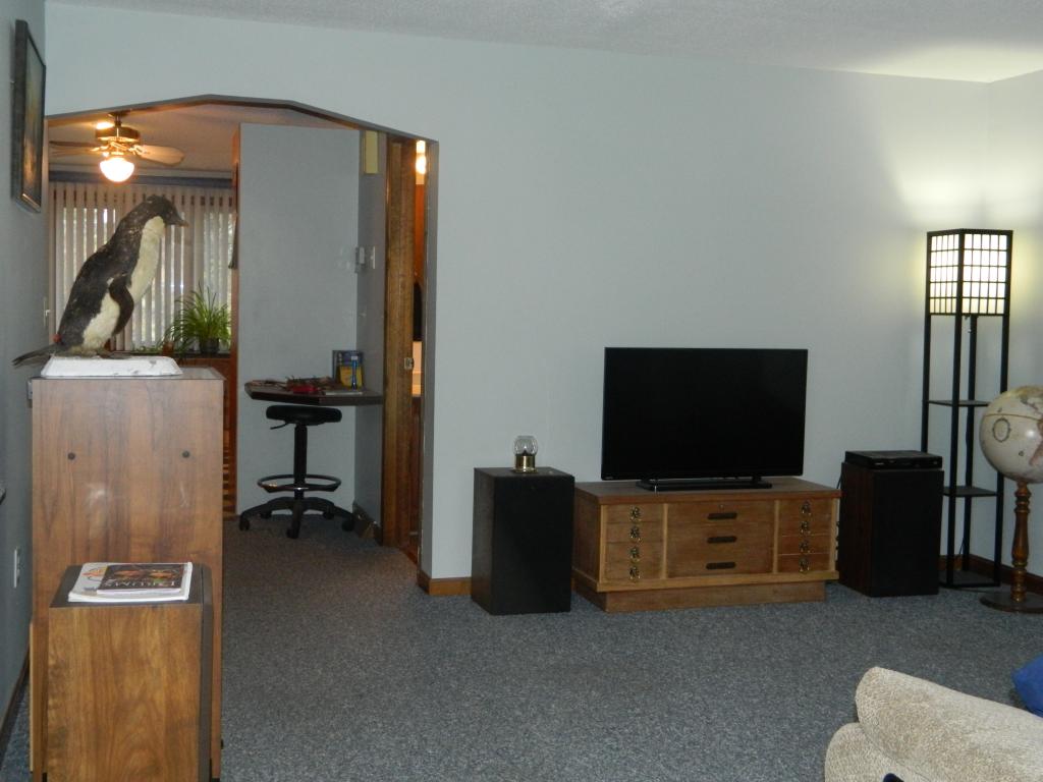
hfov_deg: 45.8
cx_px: 522
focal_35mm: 41
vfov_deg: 35.1
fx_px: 1235
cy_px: 391
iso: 320
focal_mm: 7.3
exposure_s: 1/30
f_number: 3.5
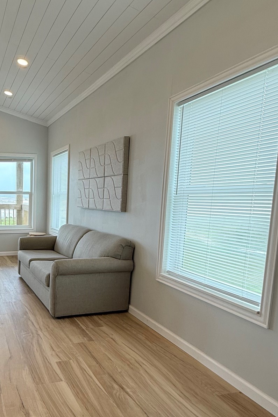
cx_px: 28
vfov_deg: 71.3
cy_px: 233
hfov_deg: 46.3
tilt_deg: -5.7
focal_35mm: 25
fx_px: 290
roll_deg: -0.9
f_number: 2.2
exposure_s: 1/164
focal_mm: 2.22
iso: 50
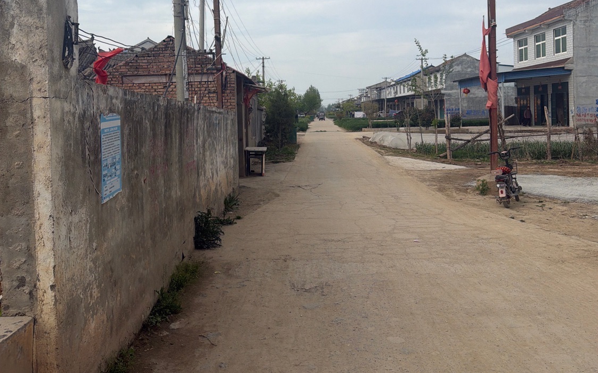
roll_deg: +1.3
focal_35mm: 34
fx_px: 554
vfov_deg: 36.9
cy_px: 123
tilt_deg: -1.6
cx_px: 299
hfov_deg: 56.7
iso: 80
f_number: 1.78
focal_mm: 6.76
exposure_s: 1/6173
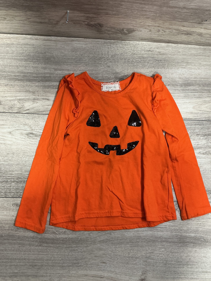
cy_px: 140
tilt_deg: -83.5
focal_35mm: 29
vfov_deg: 61.7
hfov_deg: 48.2
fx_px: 236
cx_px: 106
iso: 80
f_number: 1.8
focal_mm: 3
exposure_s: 1/60
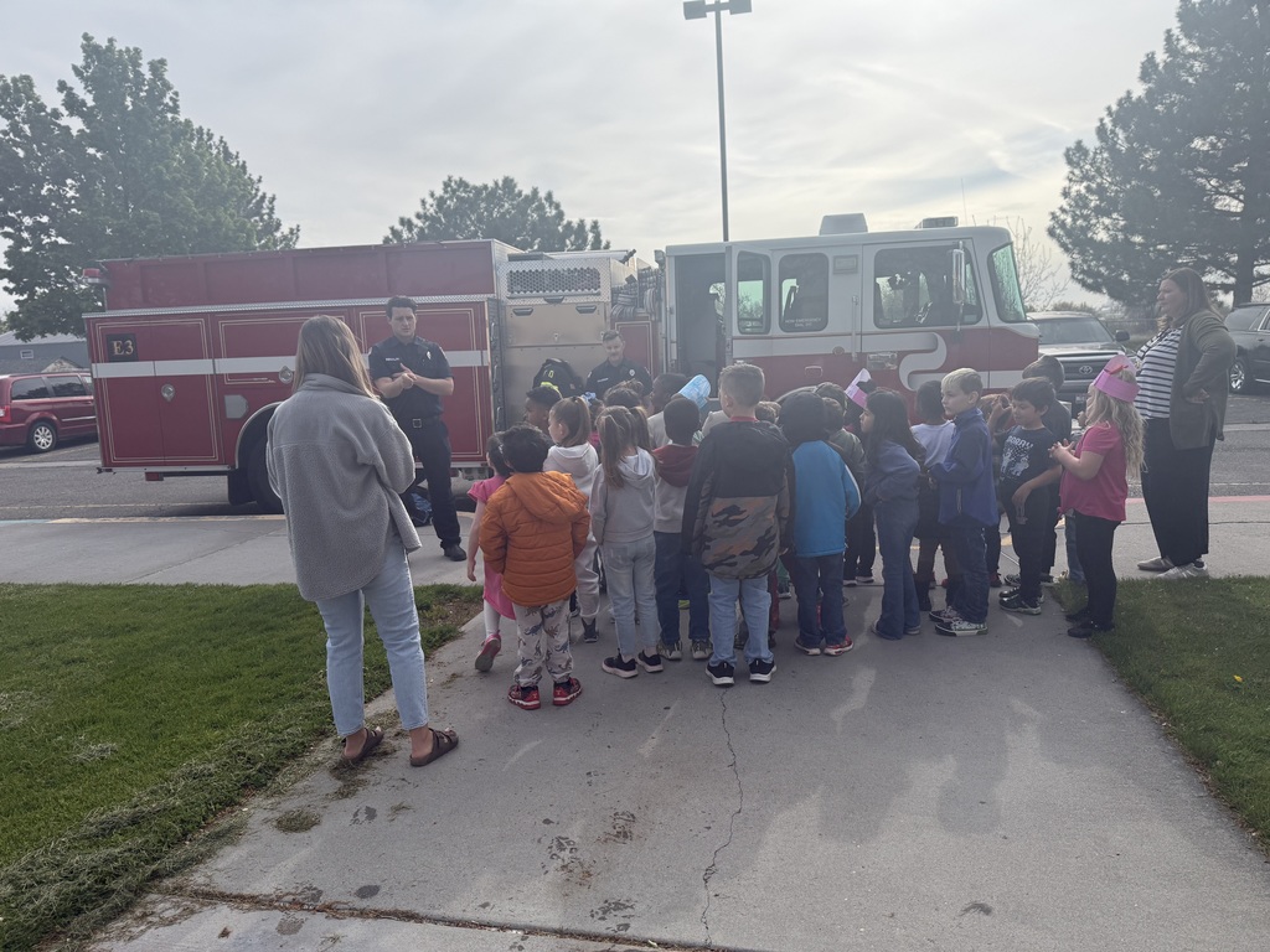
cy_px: 476
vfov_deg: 56.8
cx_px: 635
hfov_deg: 71.6
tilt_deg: -8.3
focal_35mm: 24
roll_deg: +2.7
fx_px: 881
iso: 100
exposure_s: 1/5714
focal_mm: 6.76
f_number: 1.78
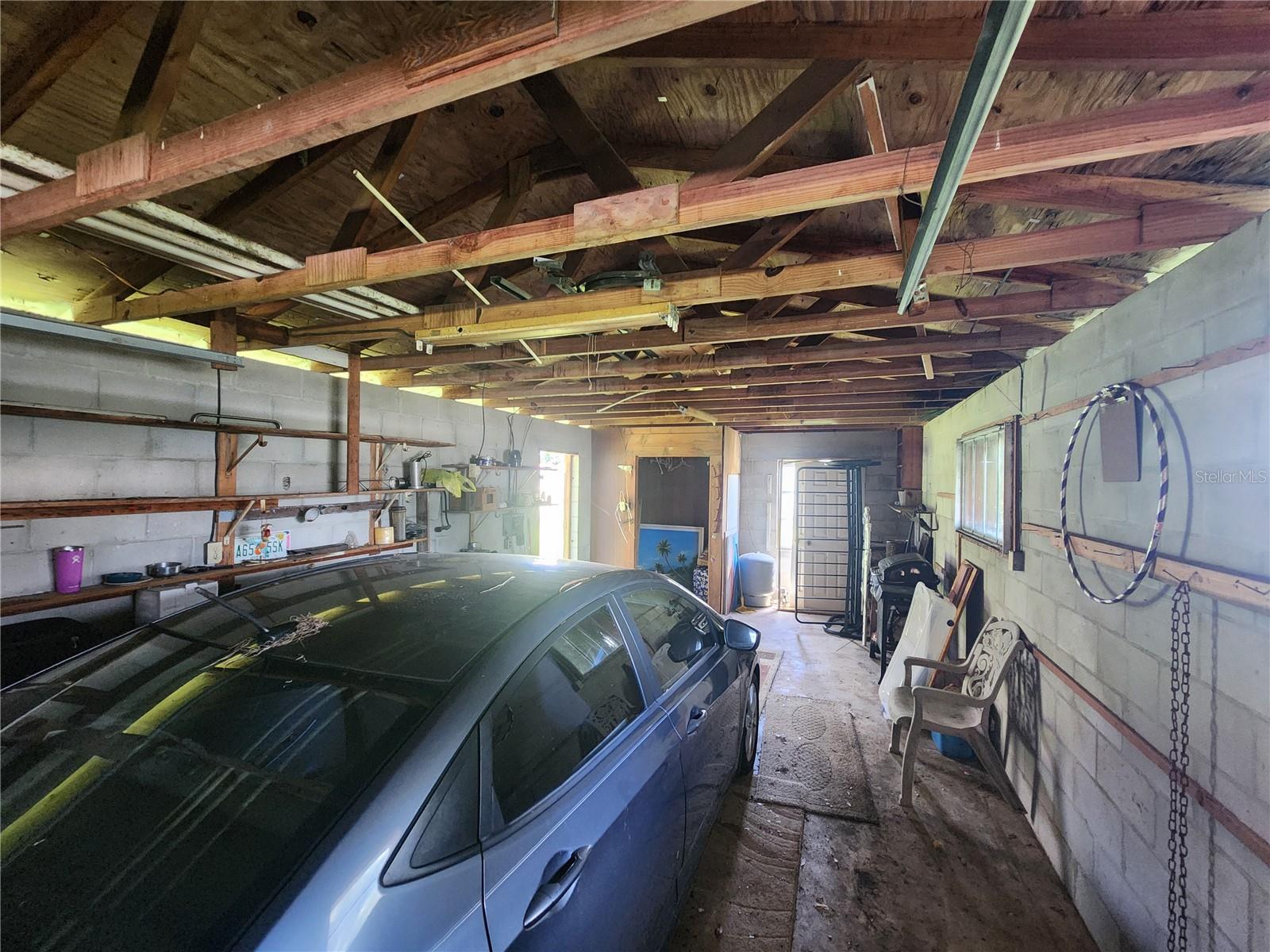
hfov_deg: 106.2
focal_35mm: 13
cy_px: 476
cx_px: 635
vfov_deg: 89.9
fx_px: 477
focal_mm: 2.2
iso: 640
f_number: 2.2
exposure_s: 1/30
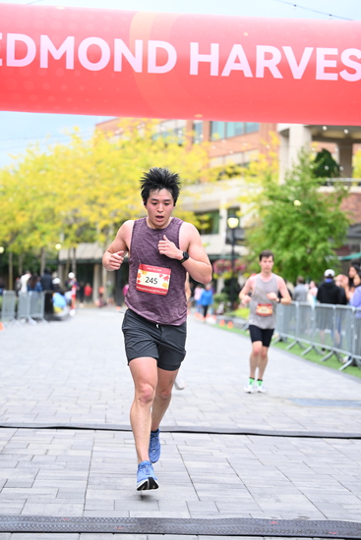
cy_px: 270
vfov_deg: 25.7
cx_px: 180
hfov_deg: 17.3
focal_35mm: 79
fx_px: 1187
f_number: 2.8
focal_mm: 79
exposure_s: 1/1600
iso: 800
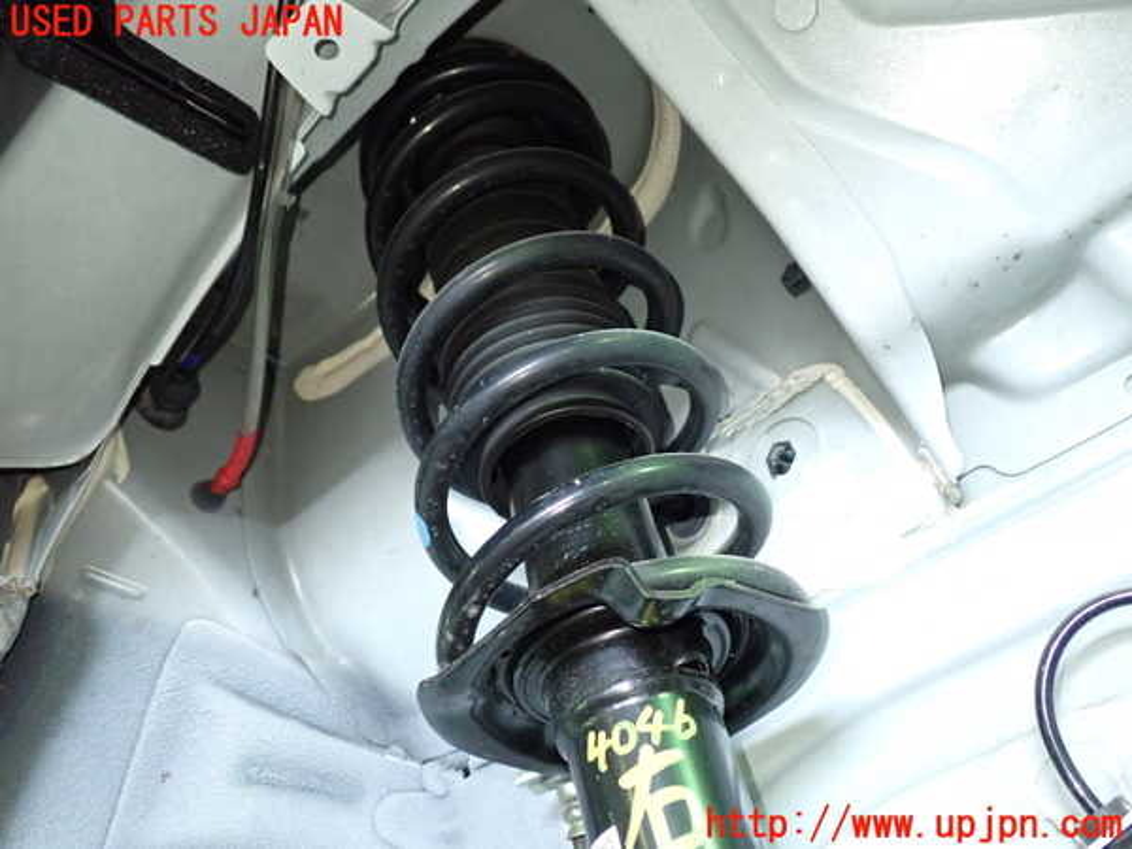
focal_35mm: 32
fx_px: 1046
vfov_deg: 44.2
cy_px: 424
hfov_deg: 56.8
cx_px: 566
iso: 800
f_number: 2.4
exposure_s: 1/30
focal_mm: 5.79
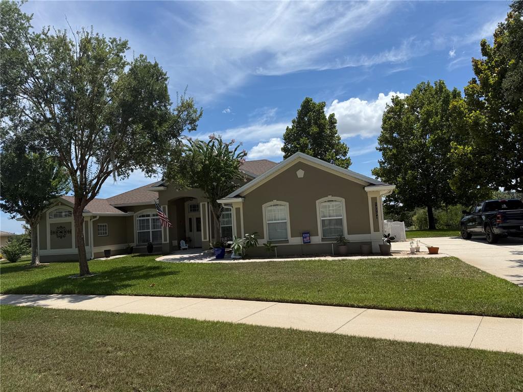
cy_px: 196
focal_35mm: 24
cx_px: 262
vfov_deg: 56.8
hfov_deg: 71.6
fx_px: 363
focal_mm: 6.76
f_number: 1.78
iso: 80
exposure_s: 1/6173
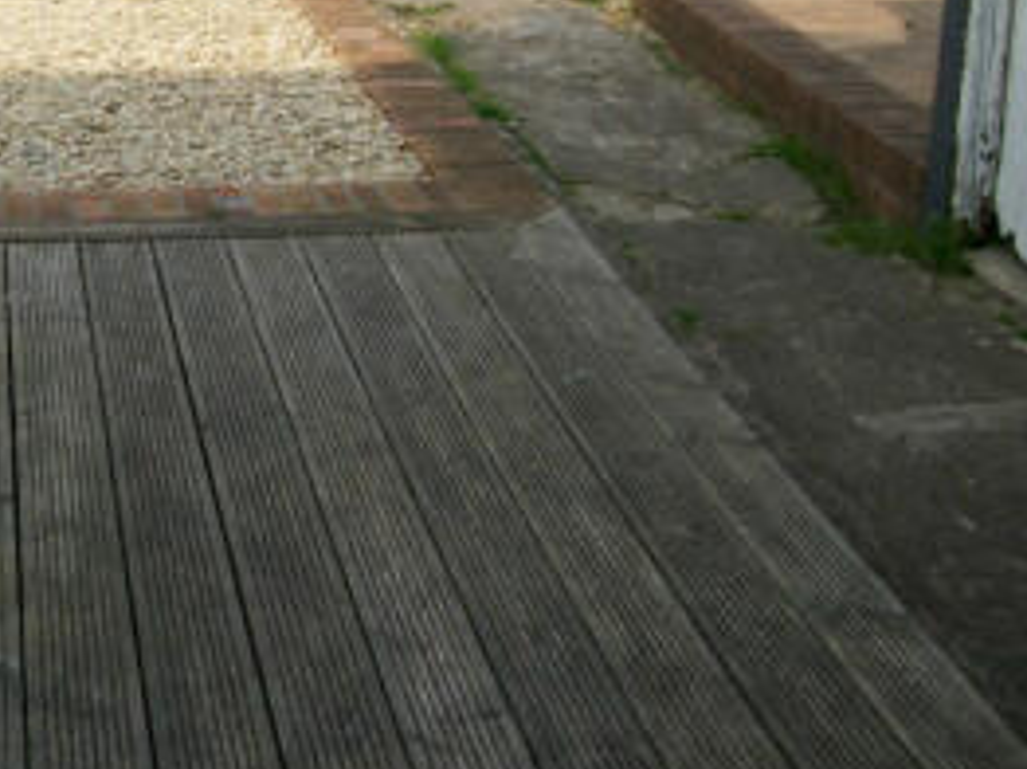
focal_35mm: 69
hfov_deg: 26.5
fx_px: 2045
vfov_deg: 20.8
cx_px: -22
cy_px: 80
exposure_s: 1/102
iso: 80
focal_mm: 5.7
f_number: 8.8
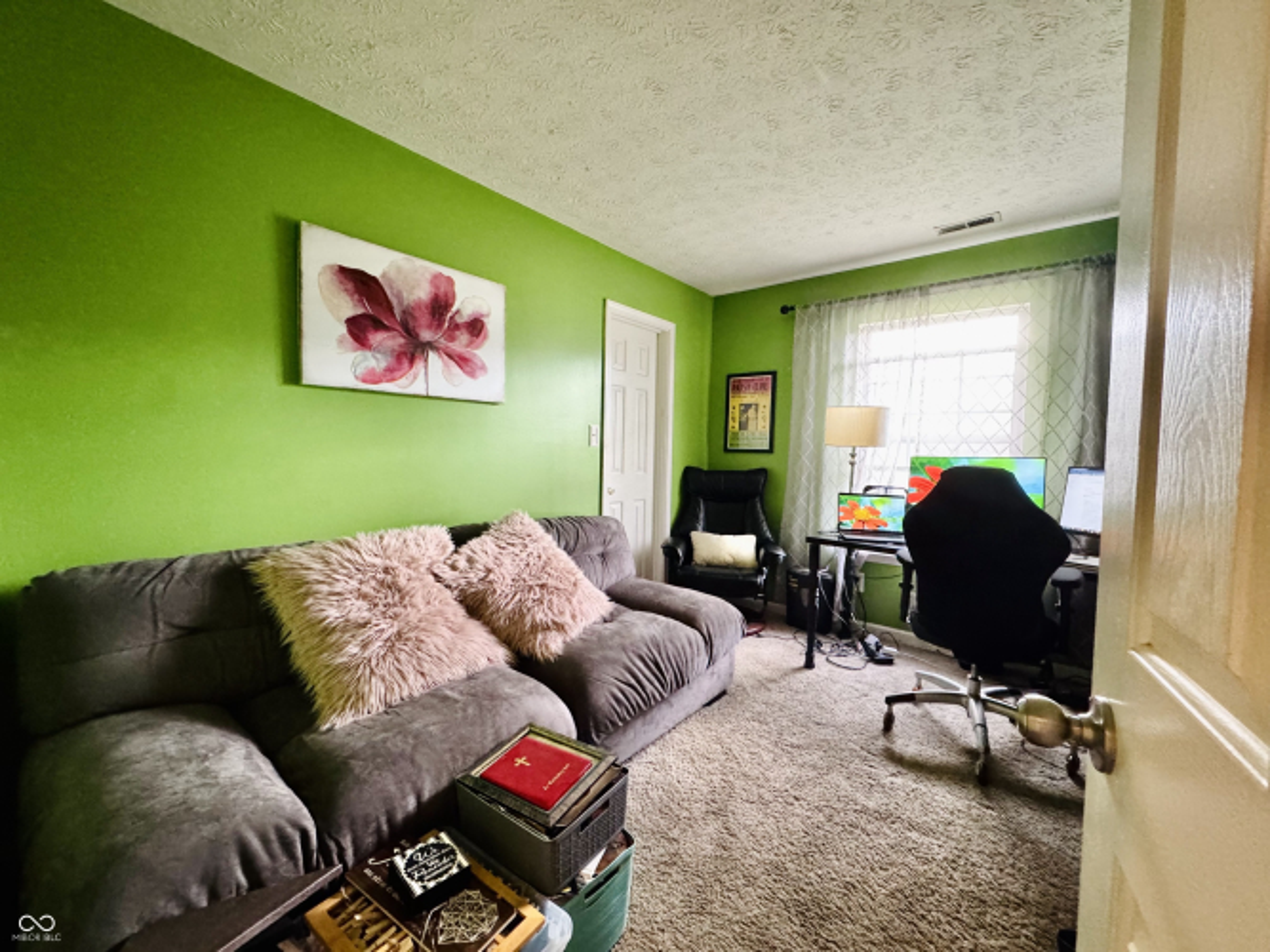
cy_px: 476
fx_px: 514
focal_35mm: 14
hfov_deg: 102.1
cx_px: 635
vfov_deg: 85.7
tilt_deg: -3.5
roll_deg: -1.6
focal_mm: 2.22
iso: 800
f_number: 2.2
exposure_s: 1/60
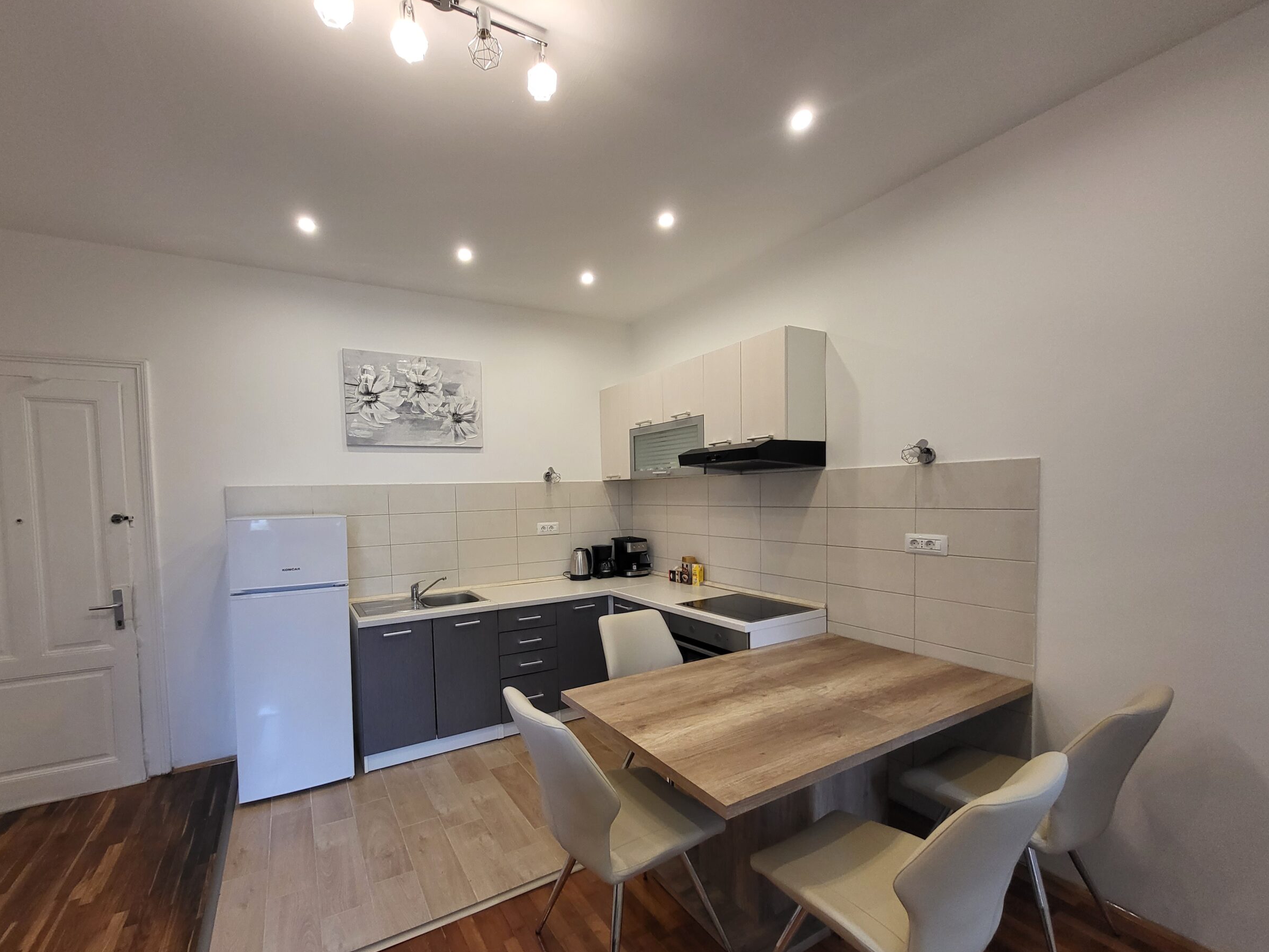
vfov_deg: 85.5
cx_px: 587
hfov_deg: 101.9
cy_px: 510
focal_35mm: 14
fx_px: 513
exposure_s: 1/50
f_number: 2.2
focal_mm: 1.74
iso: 320
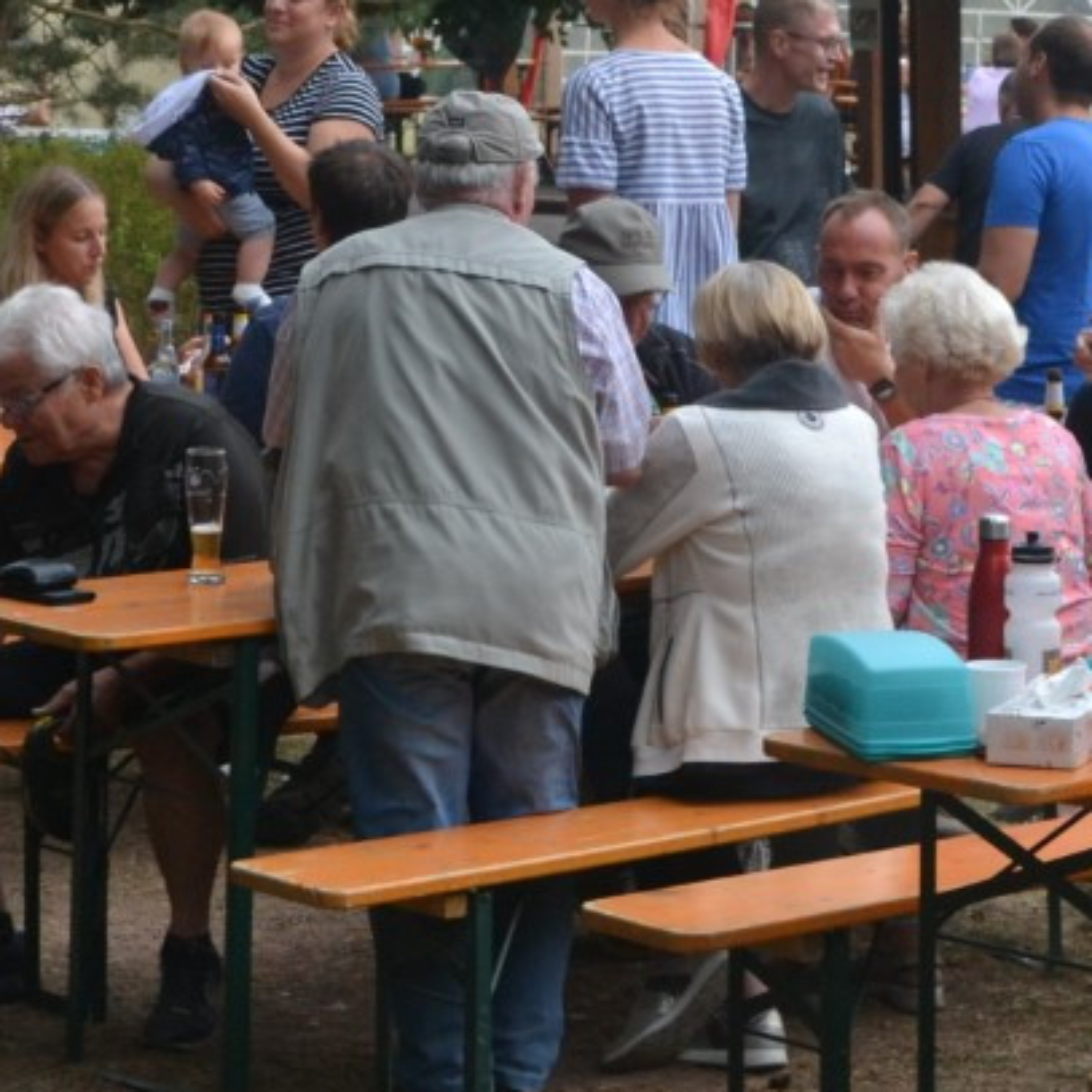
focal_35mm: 132
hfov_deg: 13.2
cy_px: 113
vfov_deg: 13.1
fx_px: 4711
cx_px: 539
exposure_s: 1/125
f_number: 5.6
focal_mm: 26
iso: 360
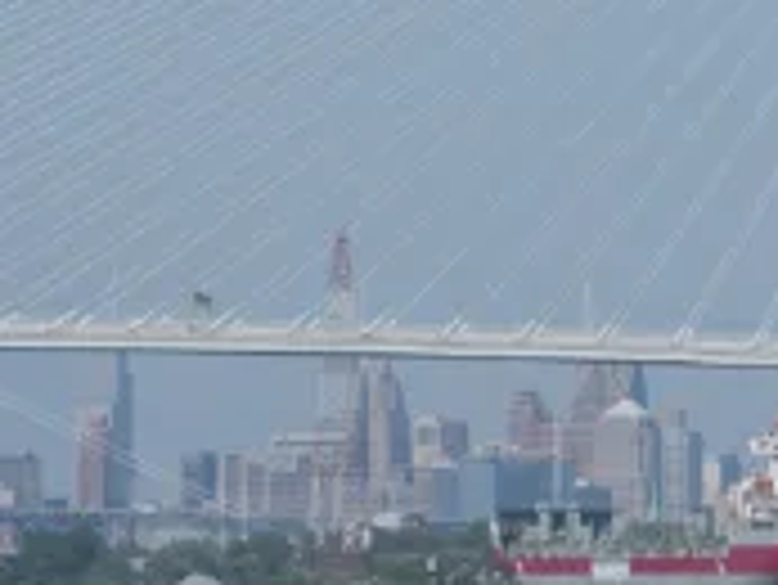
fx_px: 11268
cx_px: 598
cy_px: 22
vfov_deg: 3.0
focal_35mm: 501
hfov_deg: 4.0
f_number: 8
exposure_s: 1/1250
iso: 200
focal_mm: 200
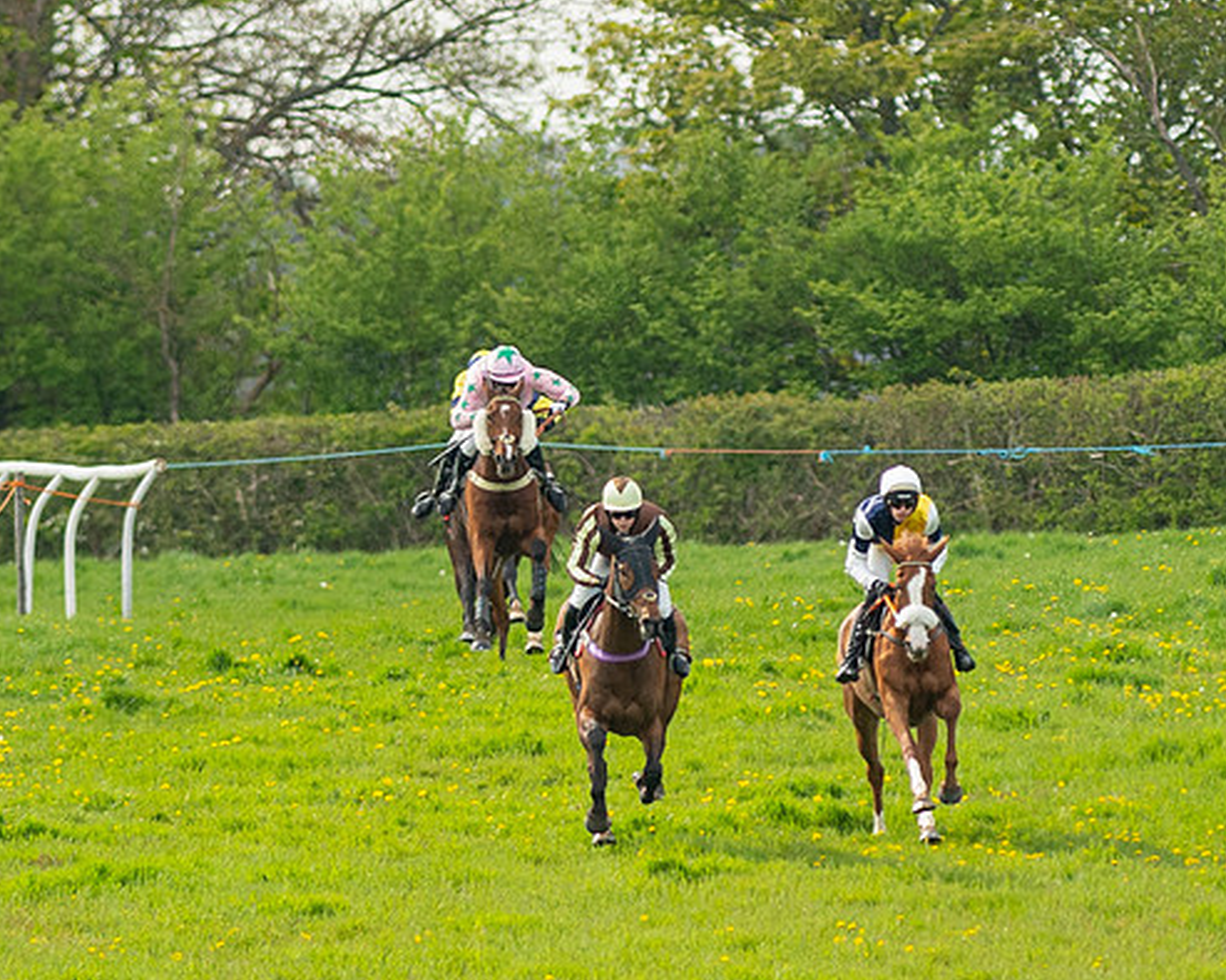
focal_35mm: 1131
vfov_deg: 1.4
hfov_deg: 1.7
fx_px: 41022
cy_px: 604
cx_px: 925
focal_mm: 300
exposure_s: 1/2500
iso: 800
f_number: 4
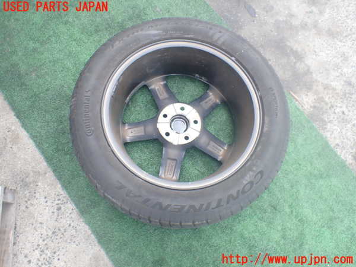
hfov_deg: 60.0
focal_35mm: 30
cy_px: 134
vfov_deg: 46.8
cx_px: 178
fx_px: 309
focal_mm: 5.4
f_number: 2.3
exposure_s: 1/125
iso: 125
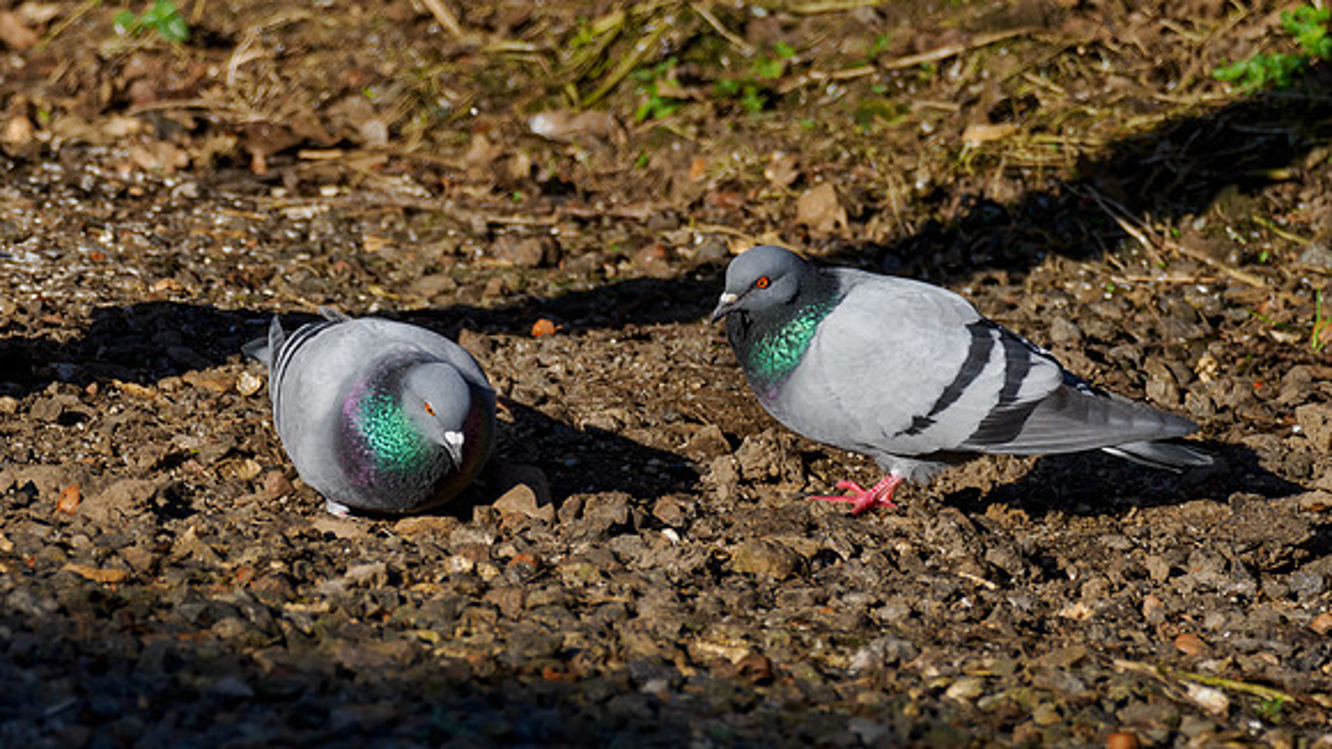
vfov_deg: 1.0
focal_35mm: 1196
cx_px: 462
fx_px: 42248
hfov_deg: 1.8
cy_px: 279
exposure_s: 1/1250
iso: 320
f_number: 5.6
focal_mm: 420
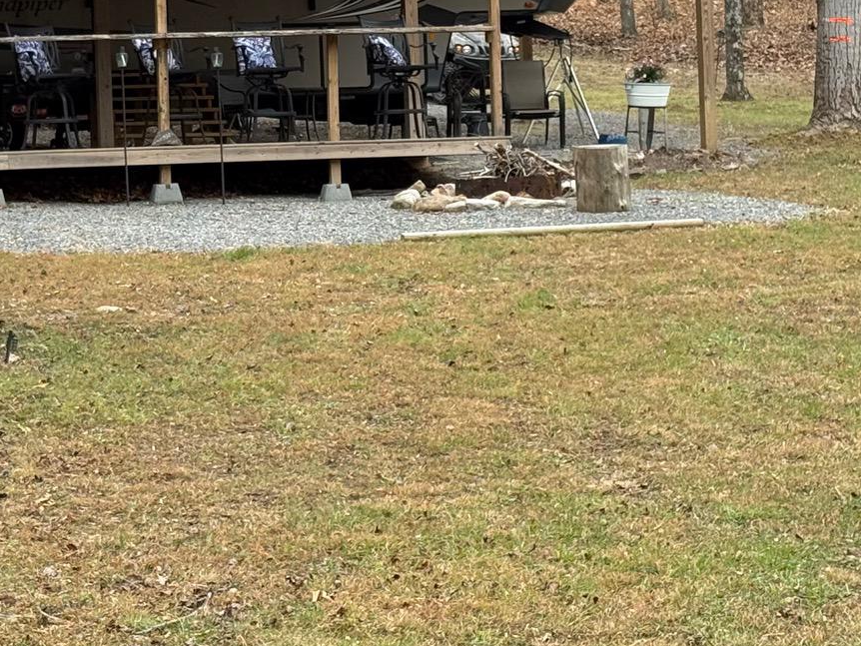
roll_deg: +2.0
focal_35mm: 114
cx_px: 270
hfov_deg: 17.2
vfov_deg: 12.9
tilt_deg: +0.2
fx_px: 2836
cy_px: 125
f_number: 1.78
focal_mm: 6.76
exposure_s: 1/509
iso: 80
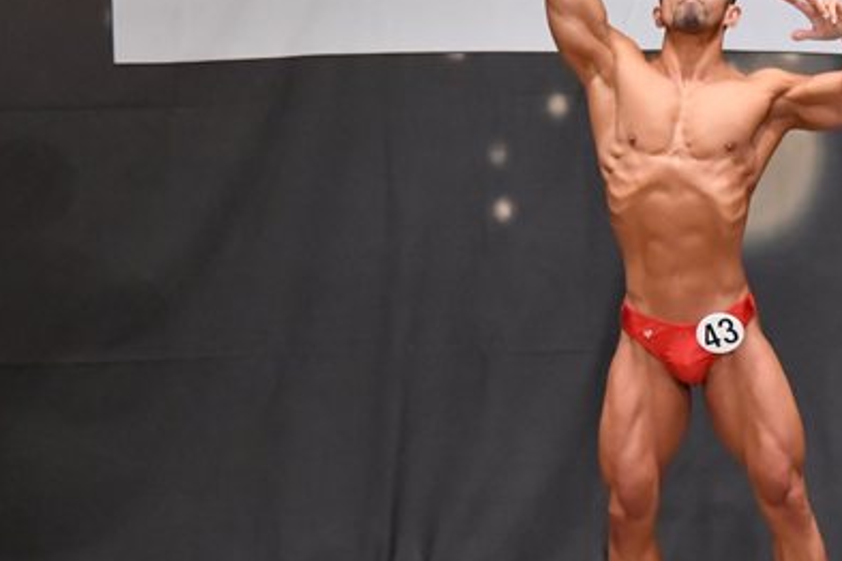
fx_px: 8443
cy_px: 263
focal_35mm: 361
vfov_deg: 3.8
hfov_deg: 5.7
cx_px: 687
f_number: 5.6
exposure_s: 1/400
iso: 6400
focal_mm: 122
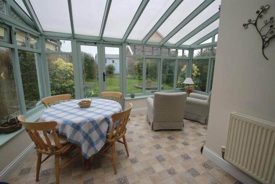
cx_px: 138
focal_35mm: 15
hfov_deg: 100.3
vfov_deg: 77.5
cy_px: 92
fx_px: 115
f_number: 4.5
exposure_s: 1/40
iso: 100
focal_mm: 10
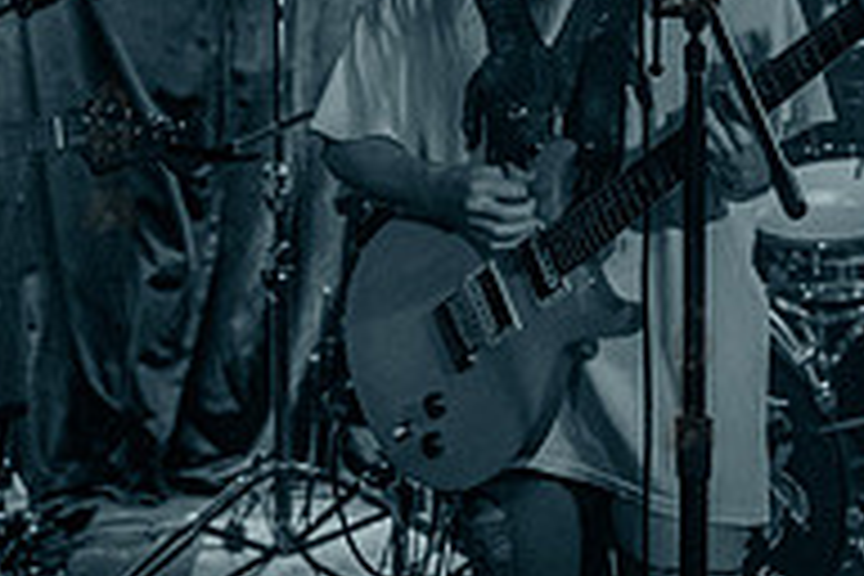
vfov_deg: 8.4
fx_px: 3888
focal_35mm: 162
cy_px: -65
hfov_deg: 12.6
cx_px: 688
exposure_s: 1/250
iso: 16000
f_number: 3.2
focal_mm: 52
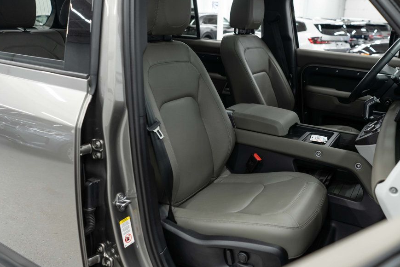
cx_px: 224
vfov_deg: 39.9
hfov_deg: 57.0
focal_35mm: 33
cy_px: 119
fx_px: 367
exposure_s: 1/50
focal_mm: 28
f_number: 3.2
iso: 800
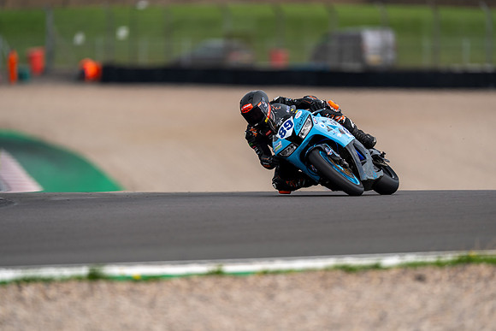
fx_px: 9306
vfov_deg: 2.0
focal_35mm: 675
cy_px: 171
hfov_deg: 3.1
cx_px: 279
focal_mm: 600
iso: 125
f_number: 4
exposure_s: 1/500
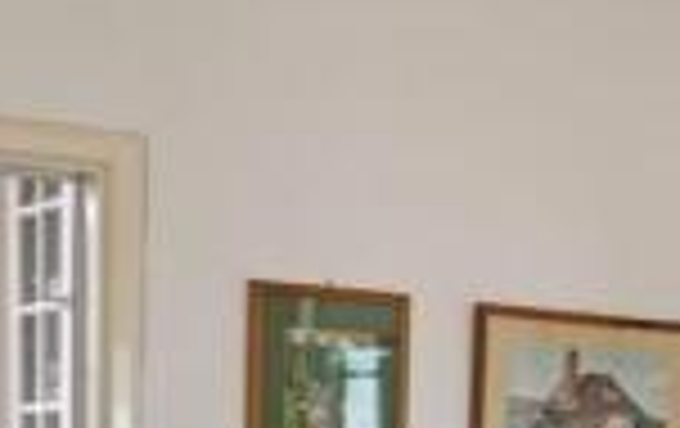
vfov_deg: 13.0
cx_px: 1056
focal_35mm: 98
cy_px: 543
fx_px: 1820
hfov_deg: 18.5
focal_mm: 12
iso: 200
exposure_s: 1/20
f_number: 2.8
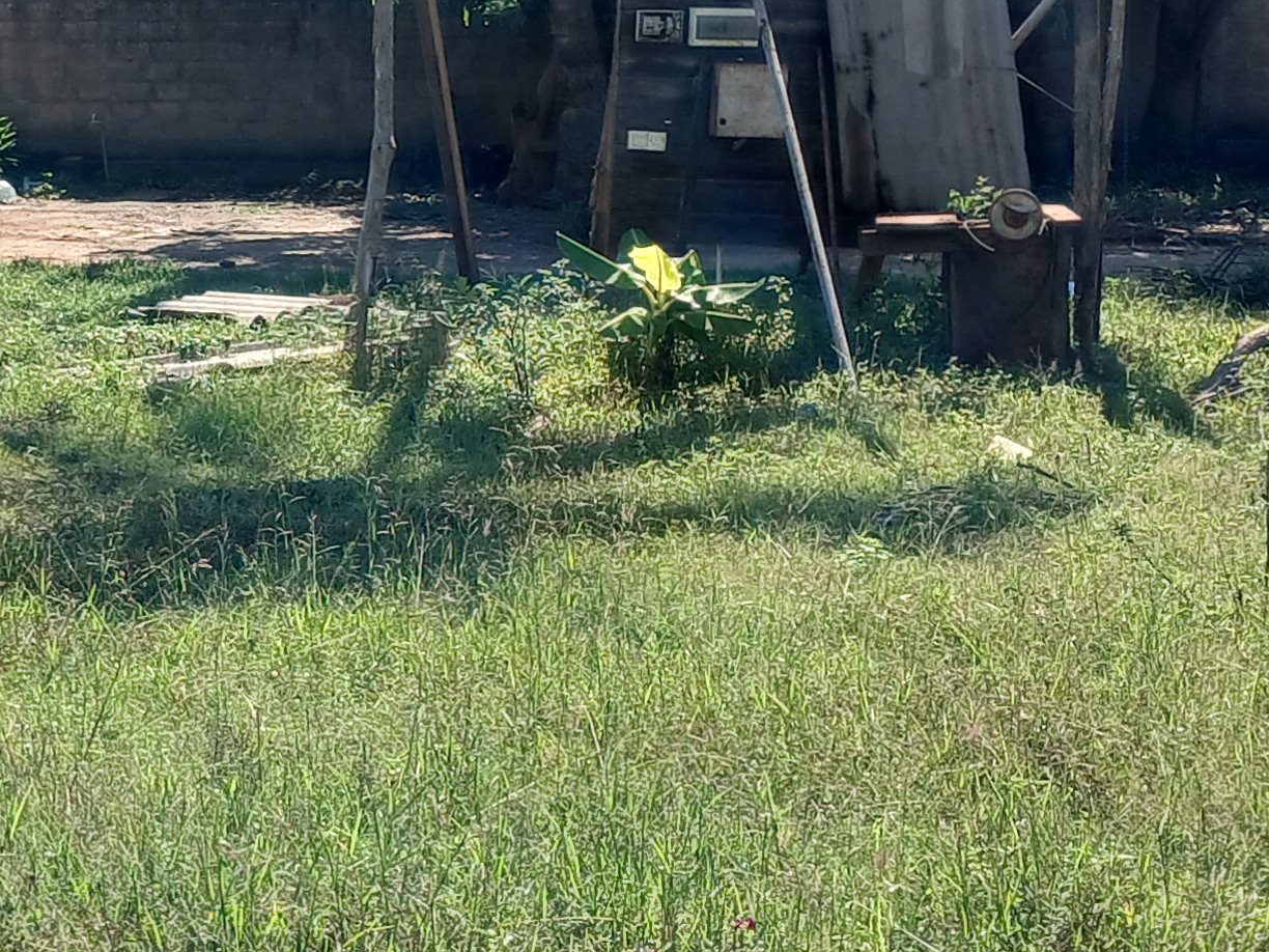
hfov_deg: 21.5
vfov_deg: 16.3
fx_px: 3299
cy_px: 175
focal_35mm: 90
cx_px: 241
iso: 20
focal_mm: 3.98
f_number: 1.8
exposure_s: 1/466
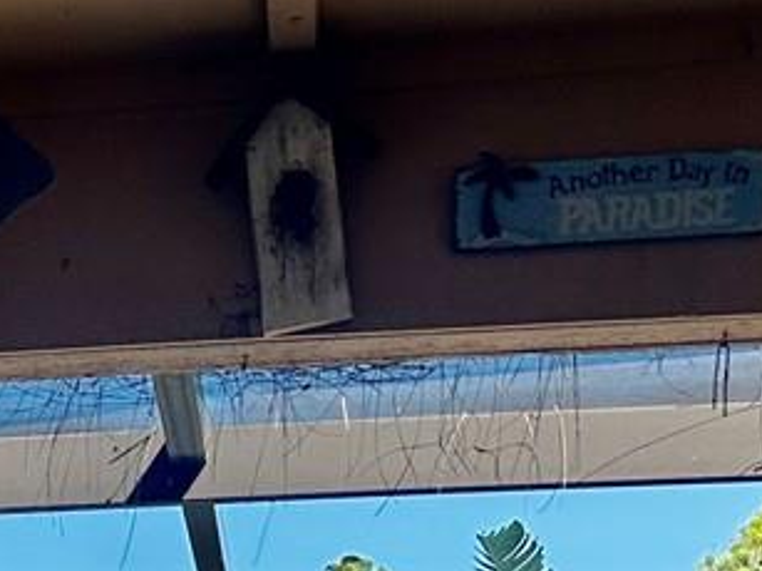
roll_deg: -2.0
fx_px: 2751
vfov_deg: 10.6
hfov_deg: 14.5
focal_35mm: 125
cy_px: 1231
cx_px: -459
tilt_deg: -5.4
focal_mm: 6.86
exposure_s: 1/1339
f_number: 1.78
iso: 80
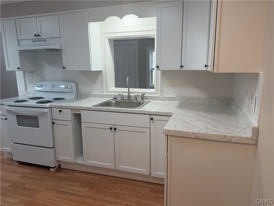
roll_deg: +0.1
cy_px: 103
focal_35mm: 24
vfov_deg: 56.8
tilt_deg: -11.2
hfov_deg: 71.6
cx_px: 137
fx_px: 190
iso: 160
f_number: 1.78
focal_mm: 6.76
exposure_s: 1/207
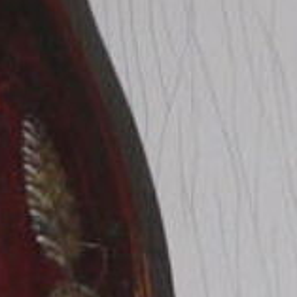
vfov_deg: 6.4
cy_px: 425
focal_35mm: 271
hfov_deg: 6.2
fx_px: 2631
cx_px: -346
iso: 100
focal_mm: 6
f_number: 2.8
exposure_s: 1/60
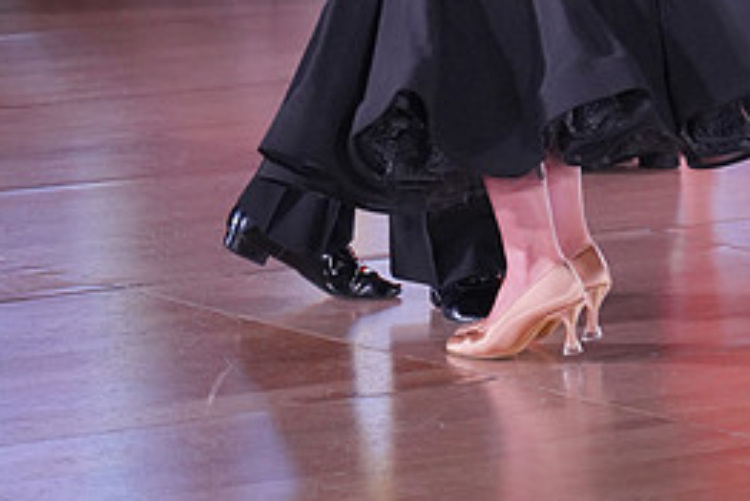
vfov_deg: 4.7
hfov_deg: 7.0
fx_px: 6086
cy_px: -306
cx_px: 471
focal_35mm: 292
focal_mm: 88
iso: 1600
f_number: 4
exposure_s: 1/400
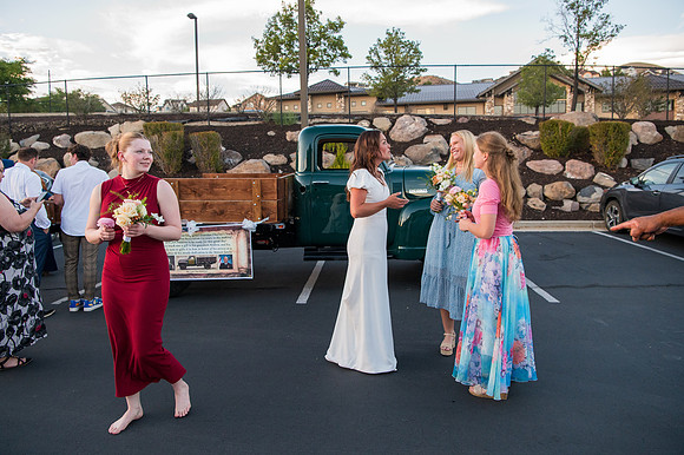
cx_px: 338
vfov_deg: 52.1
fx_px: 466
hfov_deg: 72.6
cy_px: 227
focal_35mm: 25
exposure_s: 1/640
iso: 3200
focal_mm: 24
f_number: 5
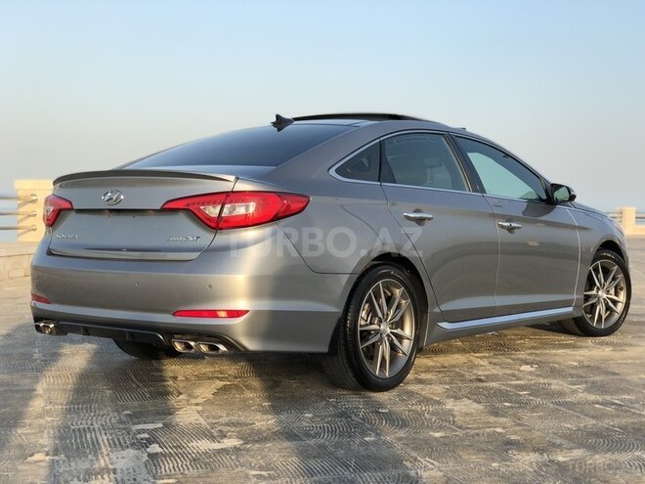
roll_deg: -0.2
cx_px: 322
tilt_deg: -3.2
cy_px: 242
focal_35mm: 52
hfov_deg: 36.8
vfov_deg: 28.0
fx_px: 969
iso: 16
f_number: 2.4
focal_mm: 6
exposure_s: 1/298
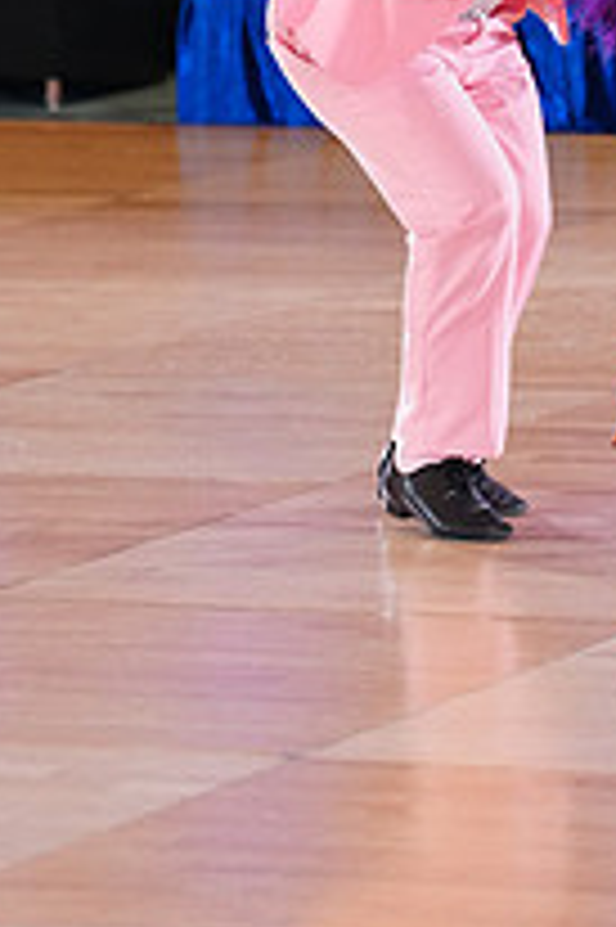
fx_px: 10232
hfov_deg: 3.4
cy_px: -162
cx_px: 690
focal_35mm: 398
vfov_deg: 5.2
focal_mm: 141
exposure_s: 1/500
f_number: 2.8
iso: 2500
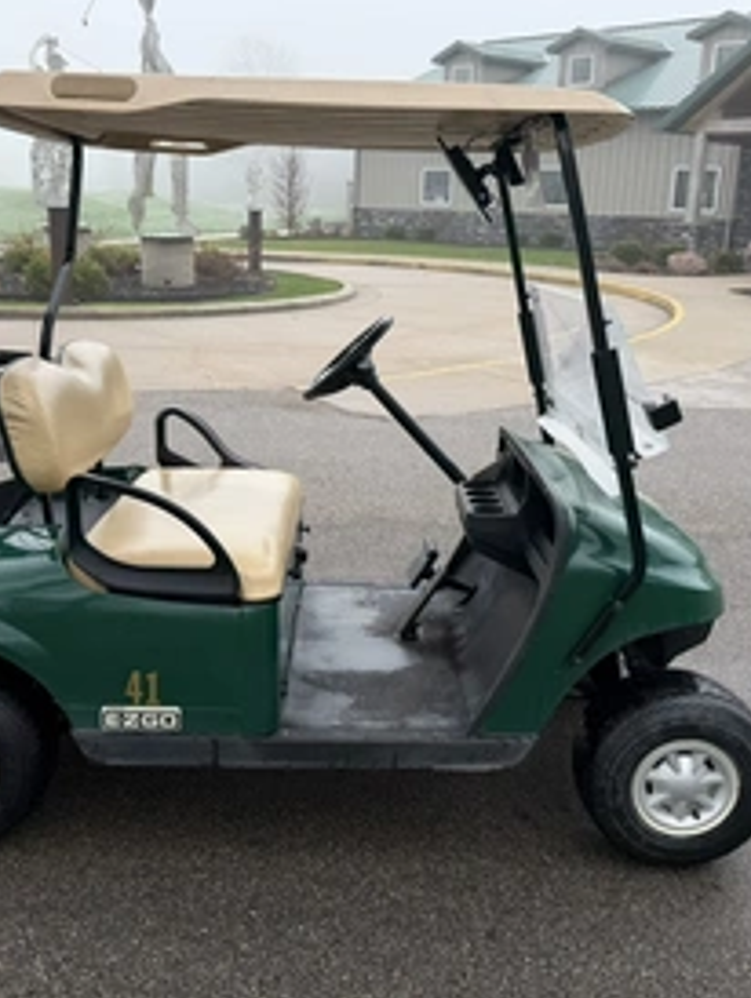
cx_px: 306
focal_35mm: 35
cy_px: 470
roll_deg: -2.8
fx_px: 1011
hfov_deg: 40.6
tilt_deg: -7.7
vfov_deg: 52.6
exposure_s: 1/1046
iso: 80
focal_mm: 6.76
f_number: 1.78
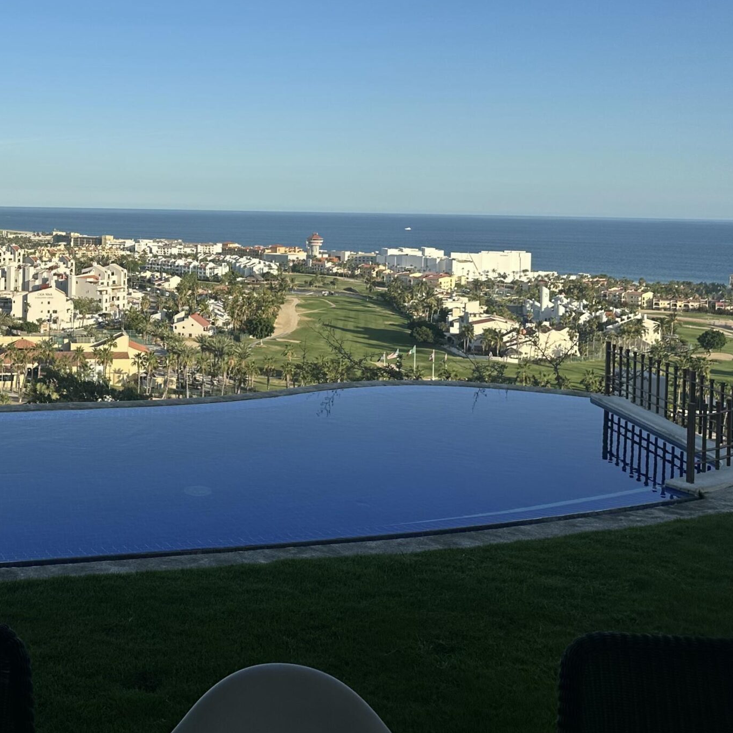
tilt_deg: -1.1
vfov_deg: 41.3
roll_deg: -0.1
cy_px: 240
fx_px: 958
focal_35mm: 40
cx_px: 137
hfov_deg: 40.0
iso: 80
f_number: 1.78
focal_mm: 6.86
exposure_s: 1/5000
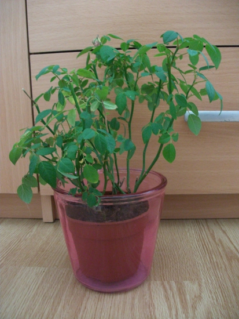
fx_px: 285
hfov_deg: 45.5
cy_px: 160
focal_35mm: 31
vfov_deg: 58.3
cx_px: 120
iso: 320
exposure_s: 1/8
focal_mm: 5.7
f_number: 2.9
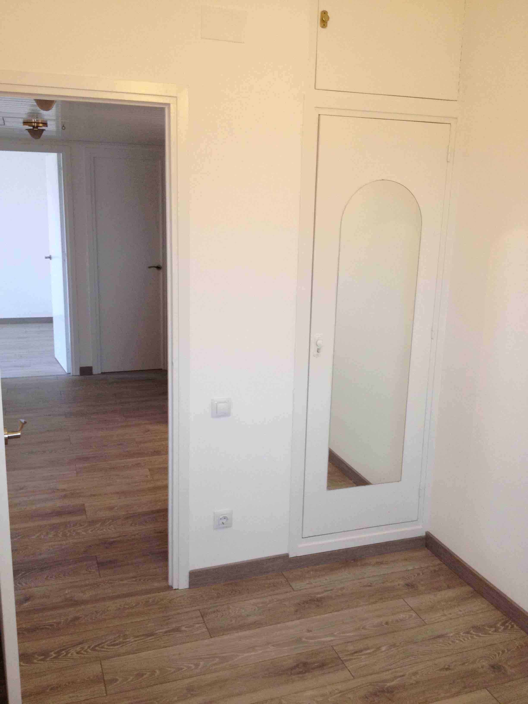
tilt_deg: -14.0
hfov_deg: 40.7
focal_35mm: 35
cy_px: 352
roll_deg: -0.2
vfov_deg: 52.6
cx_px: 264
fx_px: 712
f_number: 2.4
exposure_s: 1/20
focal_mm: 4.28
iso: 125
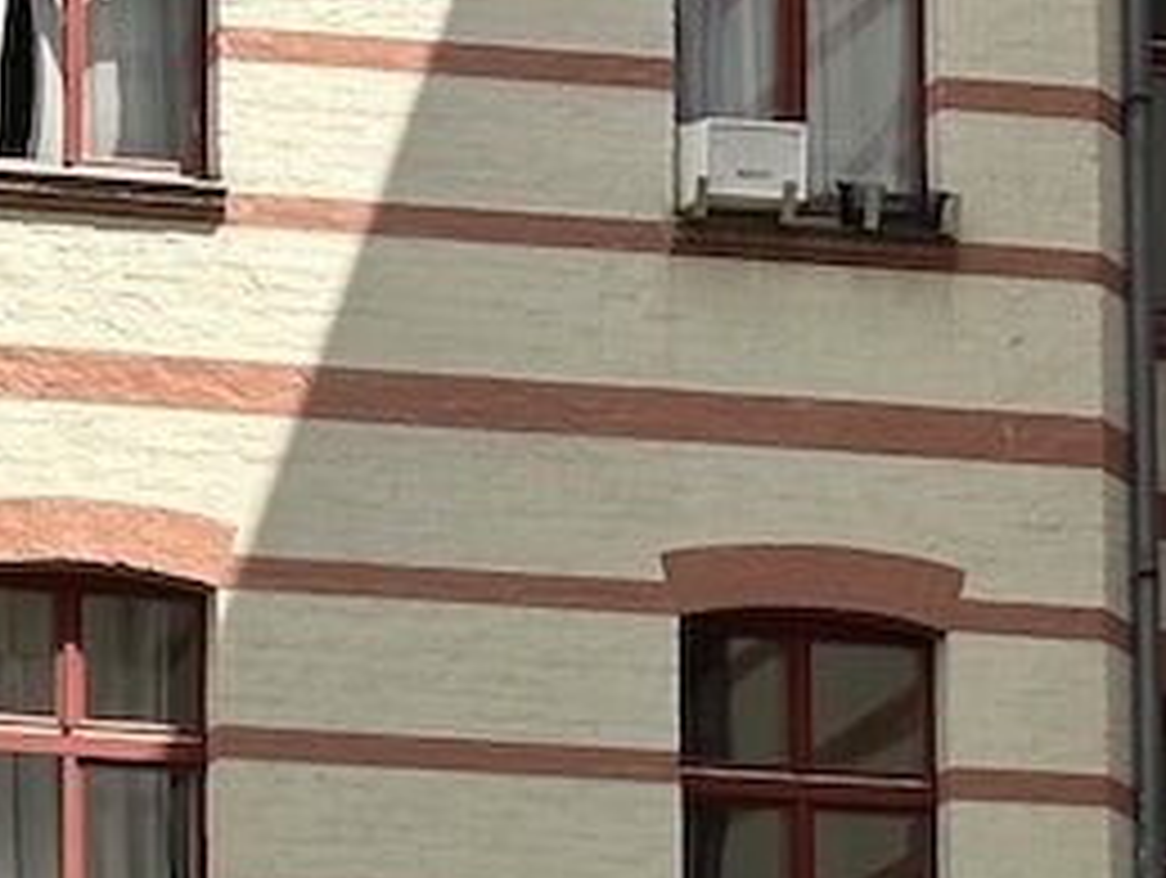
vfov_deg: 6.6
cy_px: 1157
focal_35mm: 222
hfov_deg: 8.7
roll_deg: -1.2
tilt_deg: +10.3
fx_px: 7488
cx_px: -518
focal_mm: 6.86
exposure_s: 1/3367
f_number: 1.78
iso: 64
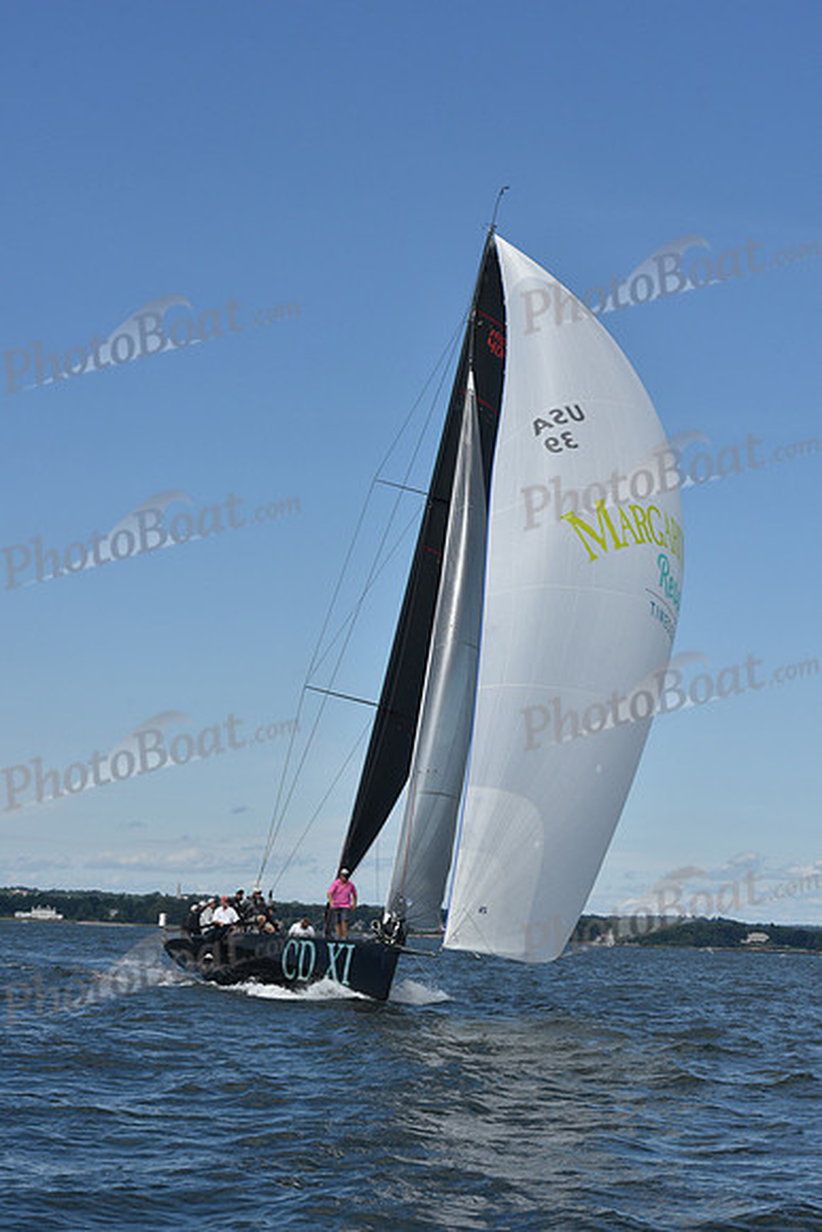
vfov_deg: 28.8
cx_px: 411
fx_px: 2396
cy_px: 616
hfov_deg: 19.5
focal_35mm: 70
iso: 320
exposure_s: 1/1000
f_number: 10
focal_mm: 70
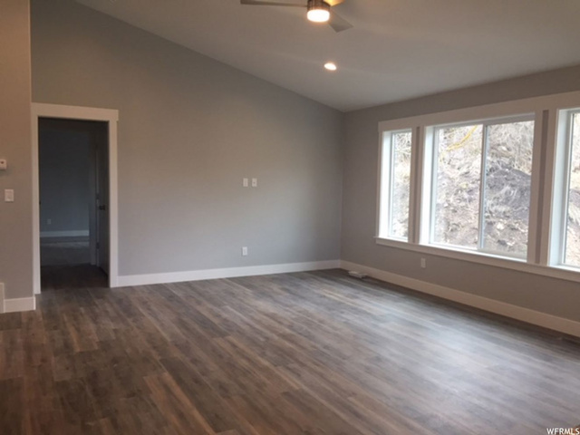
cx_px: 290
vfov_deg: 48.2
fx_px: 486
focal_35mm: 29
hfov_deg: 61.7
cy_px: 218
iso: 32
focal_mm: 4.15
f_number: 2.2
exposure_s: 1/40
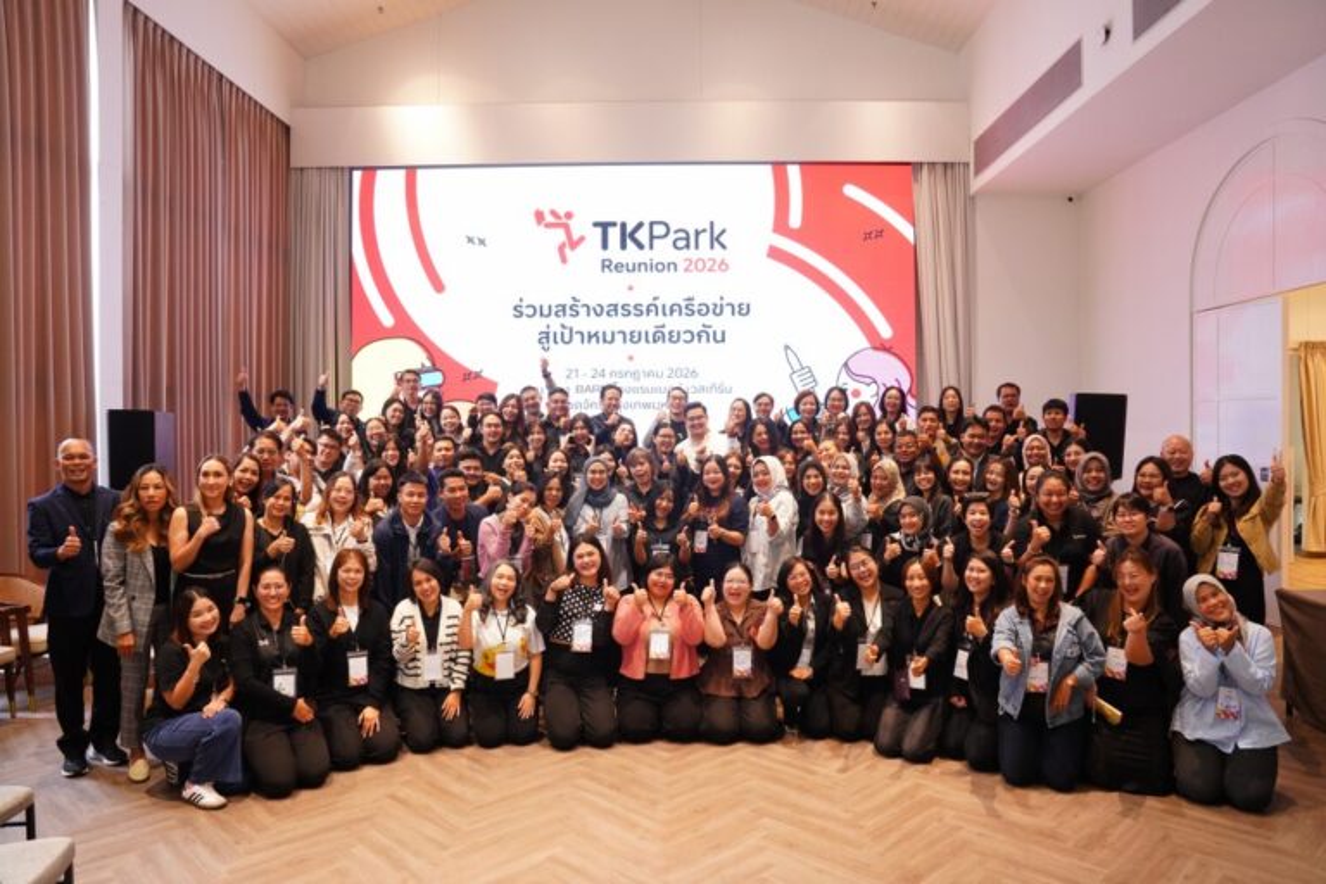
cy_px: 442
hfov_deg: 73.7
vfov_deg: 53.1
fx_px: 884
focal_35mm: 24
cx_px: 663
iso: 2500
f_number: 5.6
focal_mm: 24
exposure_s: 1/50
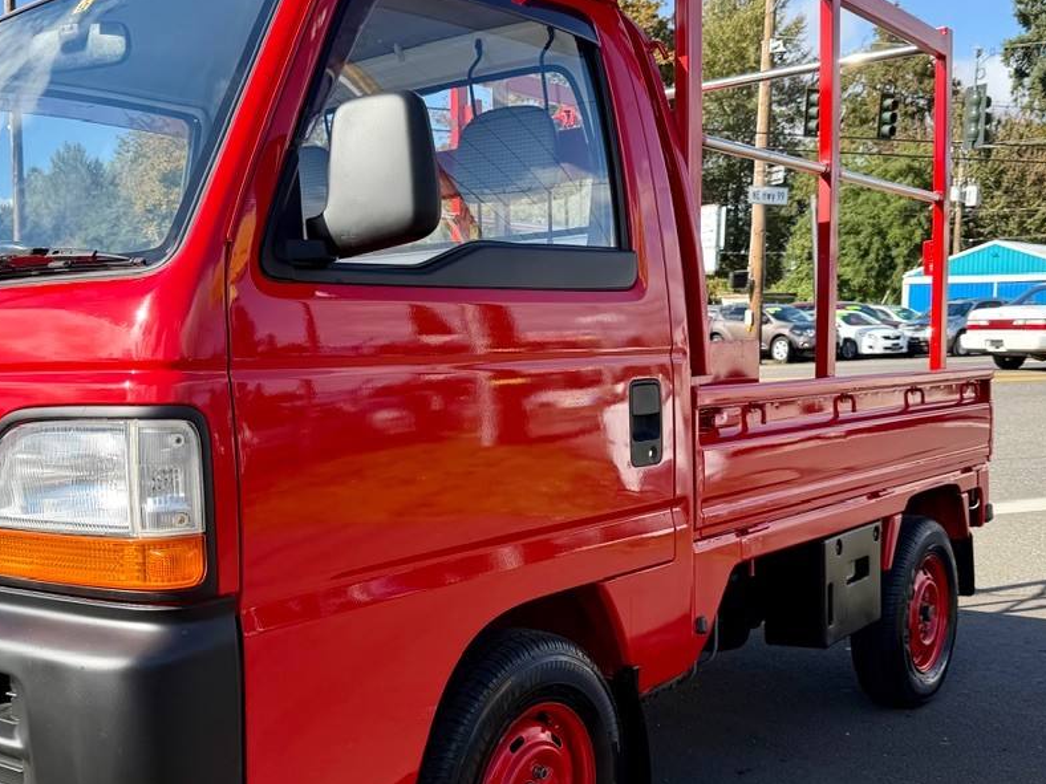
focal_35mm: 39
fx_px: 1178
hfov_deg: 47.7
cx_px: 447
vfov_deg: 36.7
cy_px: 459
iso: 80
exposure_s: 1/2110
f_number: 1.78
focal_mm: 6.76
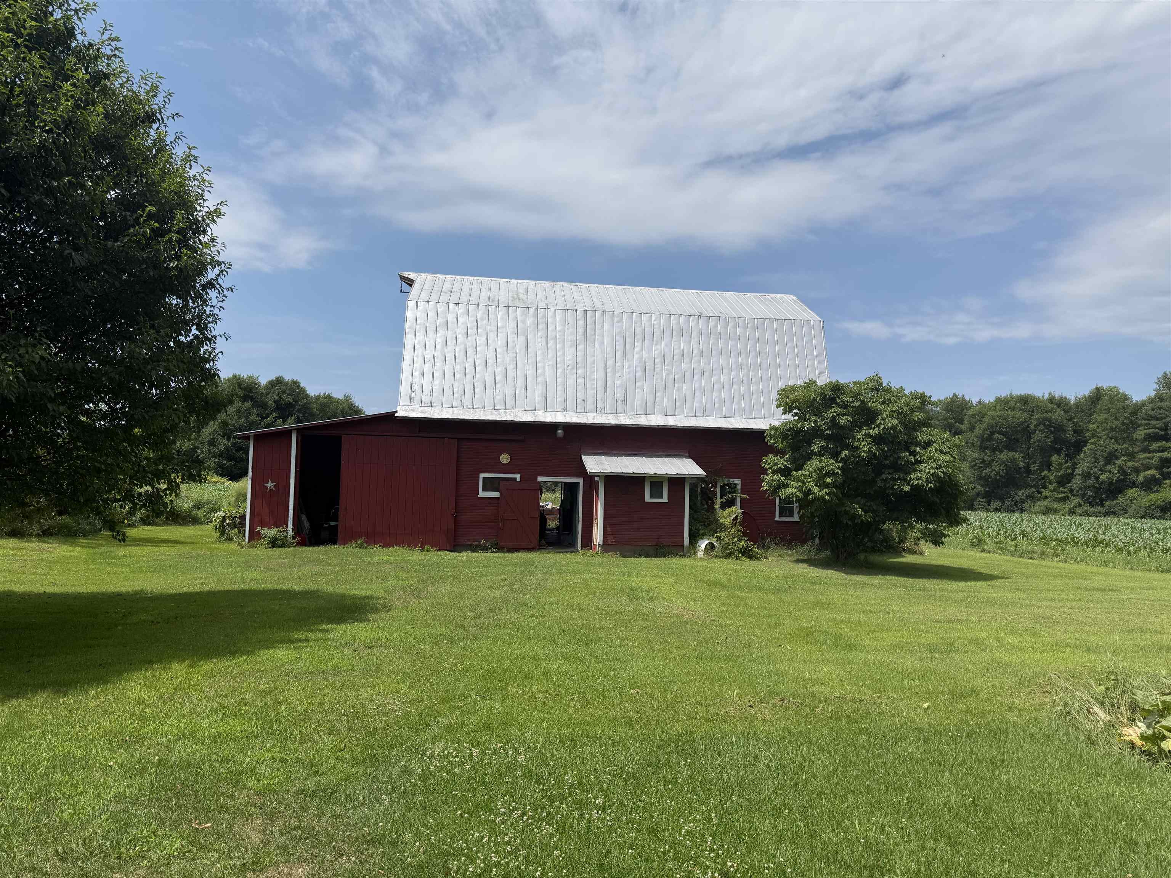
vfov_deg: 56.8
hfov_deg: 71.6
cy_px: 439
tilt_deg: +1.4
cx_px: 586
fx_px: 812
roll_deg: -1.9
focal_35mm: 24
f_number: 1.78
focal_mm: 6.76
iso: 80
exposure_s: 1/8130
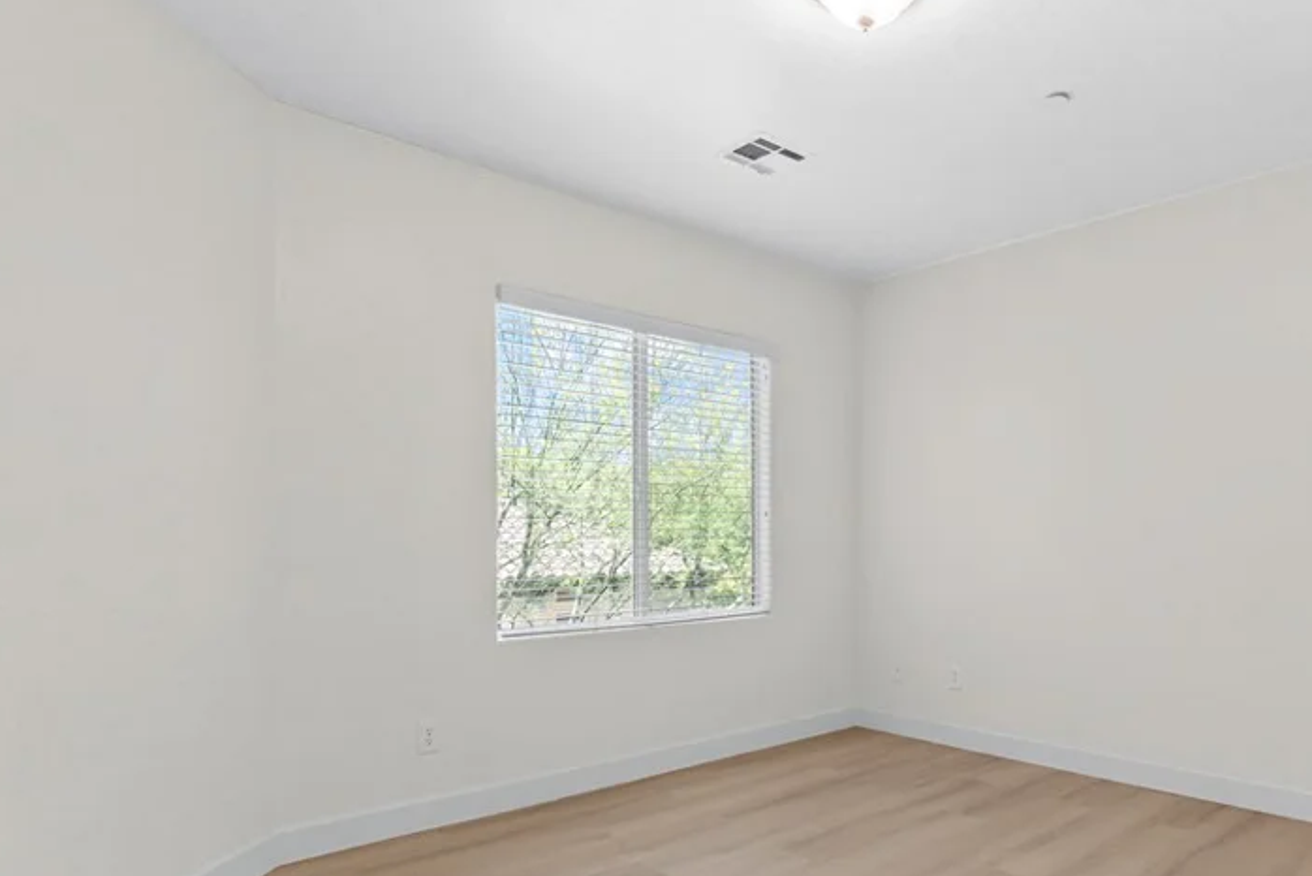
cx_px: 885
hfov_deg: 75.8
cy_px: 537
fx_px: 802
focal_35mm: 22
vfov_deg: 56.7
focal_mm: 10
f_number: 8
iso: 400
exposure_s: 1/10
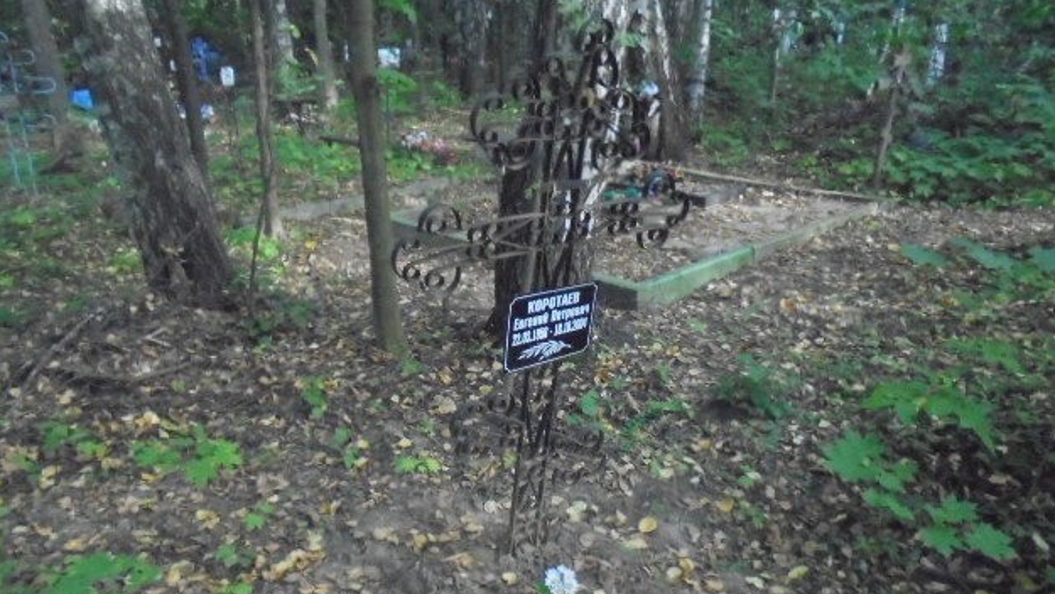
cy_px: 349
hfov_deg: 66.0
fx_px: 811
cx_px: 537
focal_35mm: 29
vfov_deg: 40.1
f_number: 3.5
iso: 800
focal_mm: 4.6
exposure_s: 1/125
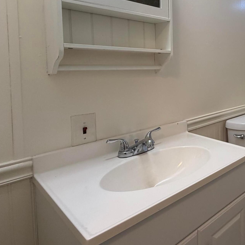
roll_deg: +0.9
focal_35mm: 28
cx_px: 248
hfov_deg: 47.2
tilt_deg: -3.1
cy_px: 80
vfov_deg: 56.0
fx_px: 224
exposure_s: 1/120
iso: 125
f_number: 2.2
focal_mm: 2.22
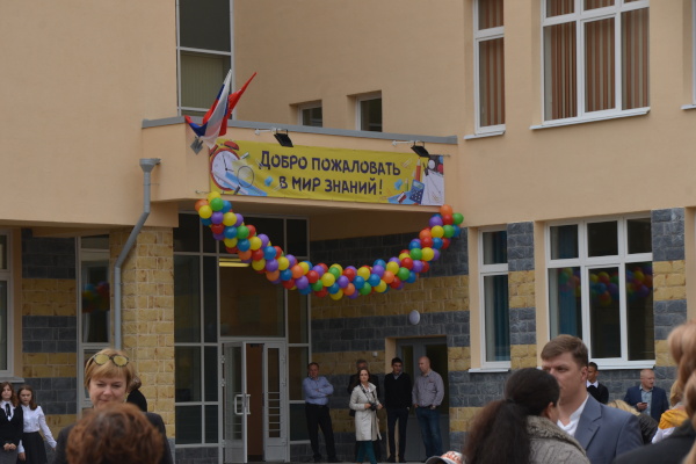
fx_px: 2465
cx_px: 348
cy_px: 232
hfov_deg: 16.1
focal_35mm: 128
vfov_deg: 10.8
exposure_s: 1/250
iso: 250
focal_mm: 85
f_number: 10
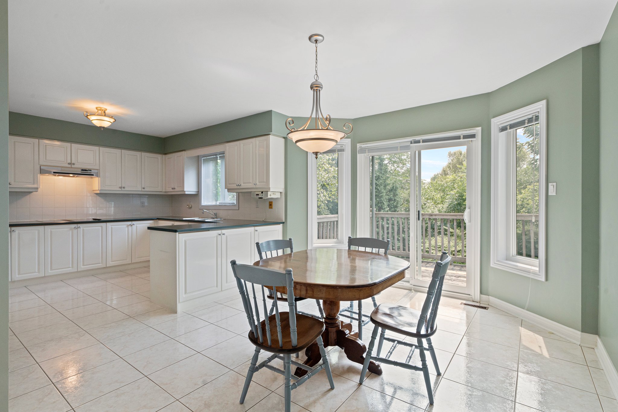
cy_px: 206
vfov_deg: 70.4
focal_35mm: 17
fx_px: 292
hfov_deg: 93.3
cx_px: 309
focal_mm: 17
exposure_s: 1/30
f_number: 9
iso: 1000
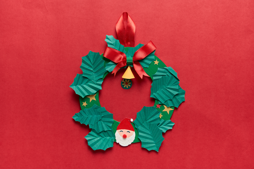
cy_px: 84
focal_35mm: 48
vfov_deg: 28.1
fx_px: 339
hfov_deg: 41.1
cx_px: 127
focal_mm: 48
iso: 160
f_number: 8
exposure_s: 1/100
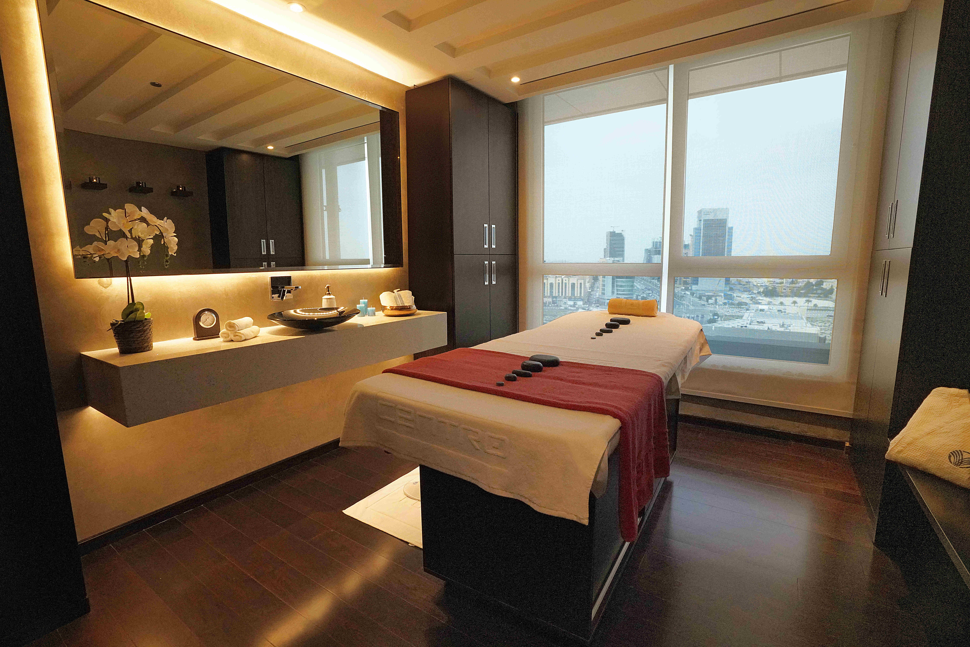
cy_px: 324
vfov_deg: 73.8
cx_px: 485
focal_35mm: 16
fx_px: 431
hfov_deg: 96.7
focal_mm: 16
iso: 12800
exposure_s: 1/160
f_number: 11
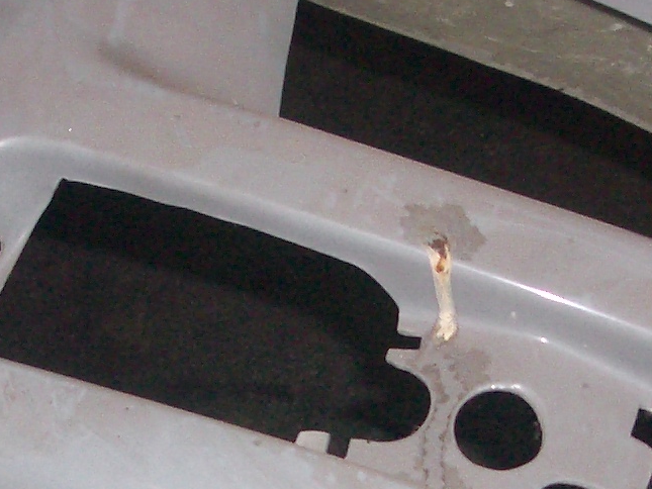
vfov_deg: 11.7
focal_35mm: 125
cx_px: 394
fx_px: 2355
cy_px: 536
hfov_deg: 15.8
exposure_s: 1/60
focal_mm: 5.8
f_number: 2.6
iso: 100
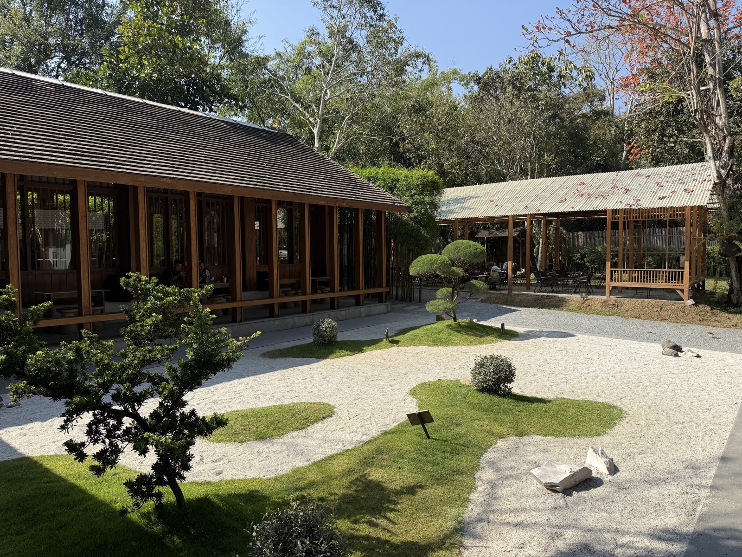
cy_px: 278
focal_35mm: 24
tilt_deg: -2.6
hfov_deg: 71.6
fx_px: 514
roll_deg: +0.0
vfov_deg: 56.8
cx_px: 371
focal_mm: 6.76
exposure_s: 1/2801
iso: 80
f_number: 1.78
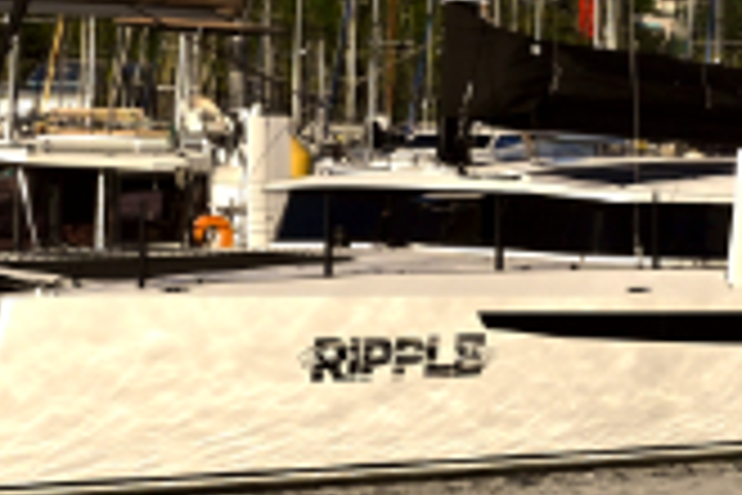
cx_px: 1578
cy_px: -86
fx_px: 3794
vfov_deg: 7.4
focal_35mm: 184
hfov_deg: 10.2
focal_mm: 22.5
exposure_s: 1/640
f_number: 9
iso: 100
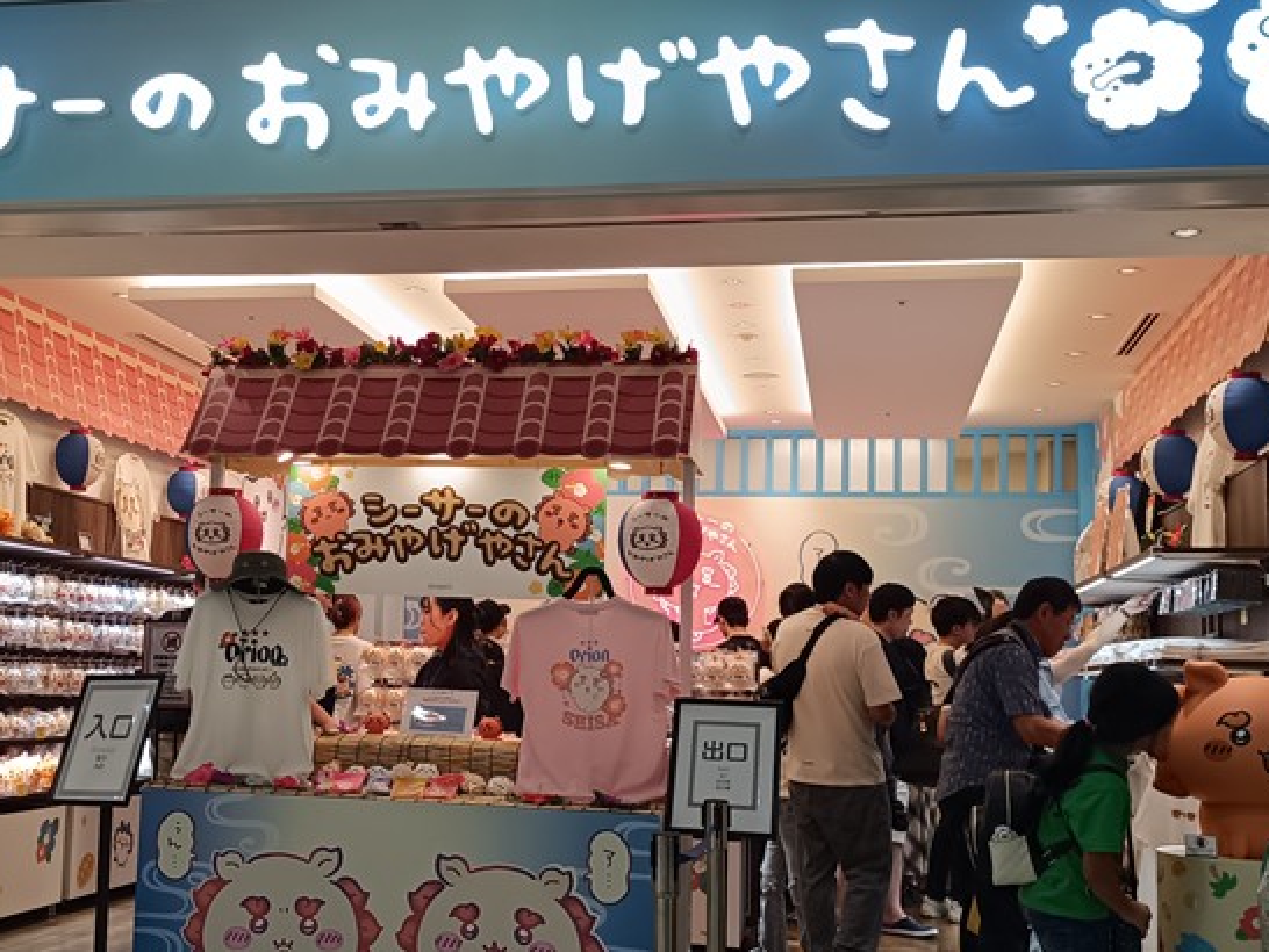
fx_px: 1650
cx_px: 465
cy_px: 481
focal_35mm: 45
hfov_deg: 41.7
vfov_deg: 32.2
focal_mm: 6.14
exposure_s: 1/100
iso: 418
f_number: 1.65
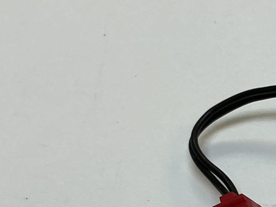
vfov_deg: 14.4
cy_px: 211
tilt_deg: -61.9
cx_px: 397
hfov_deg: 17.7
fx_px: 805
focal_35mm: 101
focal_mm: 3
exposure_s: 1/100
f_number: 1.8
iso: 25
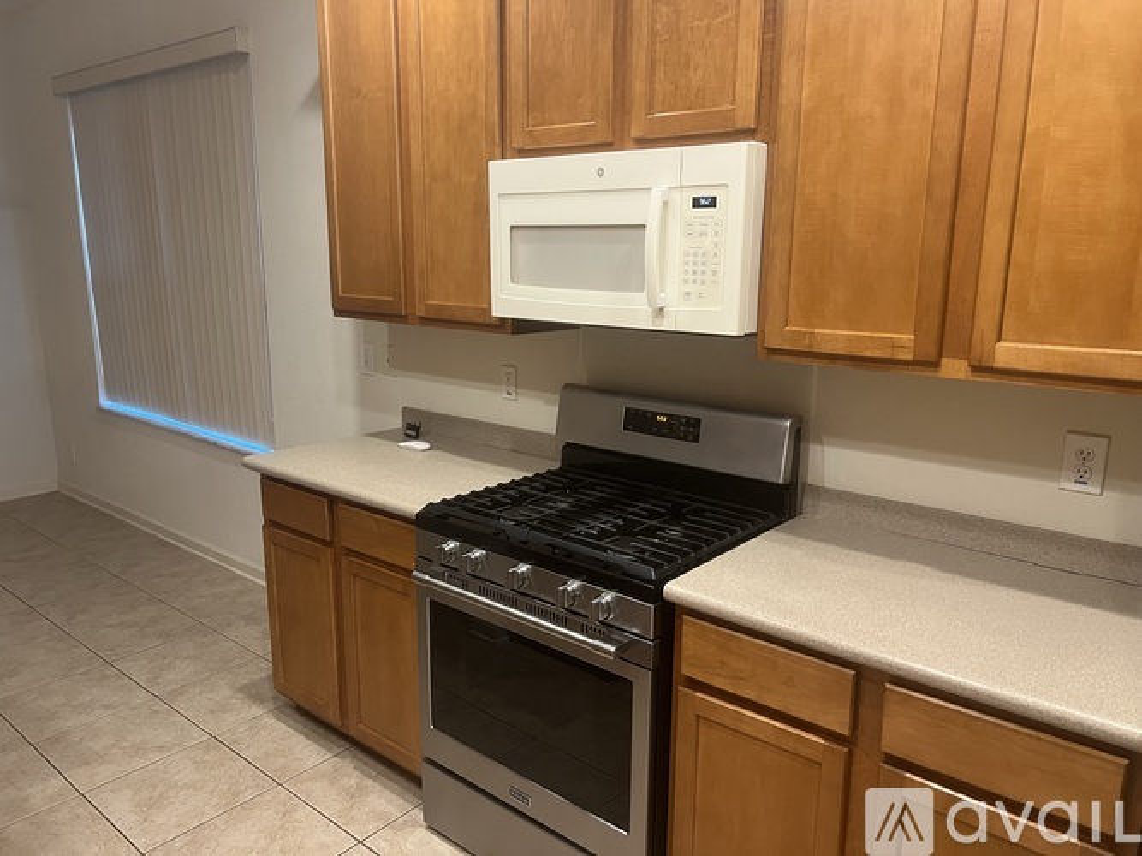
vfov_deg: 53.0
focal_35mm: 26
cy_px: 428
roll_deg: +0.7
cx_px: 571
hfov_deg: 67.3
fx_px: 858
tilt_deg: -11.5
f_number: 1.5
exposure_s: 1/60
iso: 200
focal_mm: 5.7
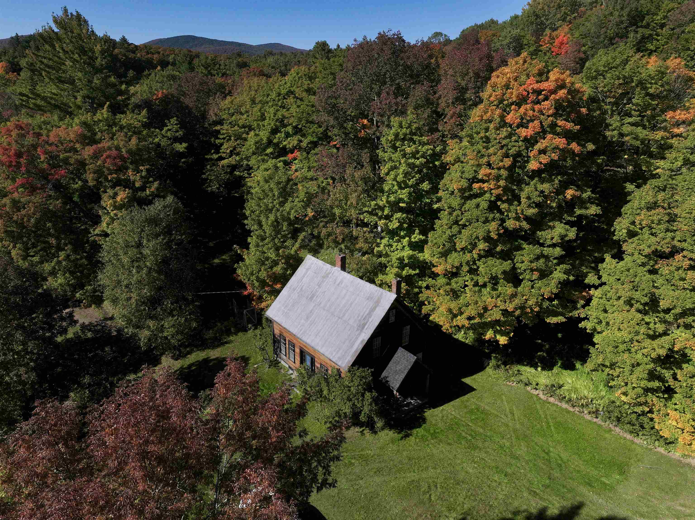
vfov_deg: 56.8
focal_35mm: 24
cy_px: 260
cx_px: 348
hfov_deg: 71.6
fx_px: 482
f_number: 2.8
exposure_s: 1/8000
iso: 110
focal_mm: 12.29
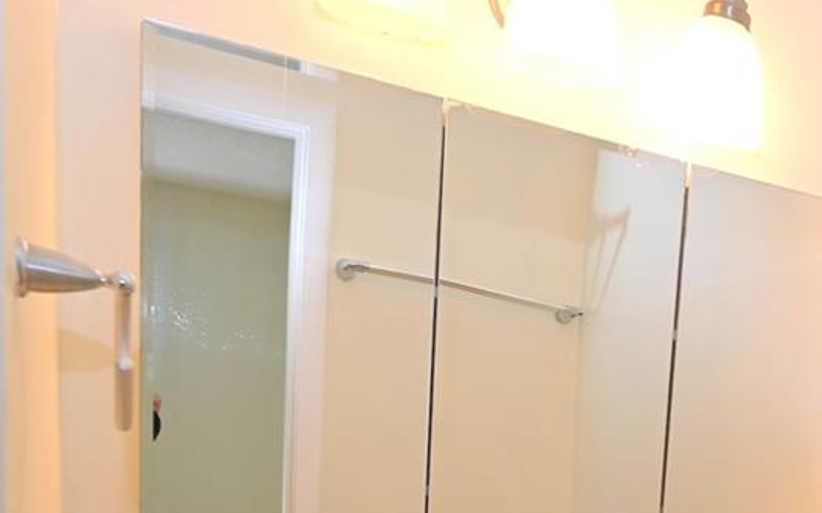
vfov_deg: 20.7
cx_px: 962
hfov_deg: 31.5
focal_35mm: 55
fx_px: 1231
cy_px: 727
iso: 200
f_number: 4.5
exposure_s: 1/60
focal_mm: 18
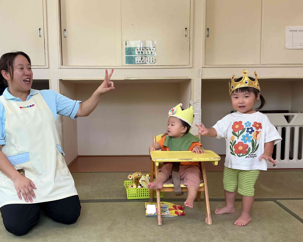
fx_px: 305
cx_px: 137
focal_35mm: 34
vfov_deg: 43.3
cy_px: 132
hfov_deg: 52.8
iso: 40
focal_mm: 3
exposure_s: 1/120
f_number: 1.8
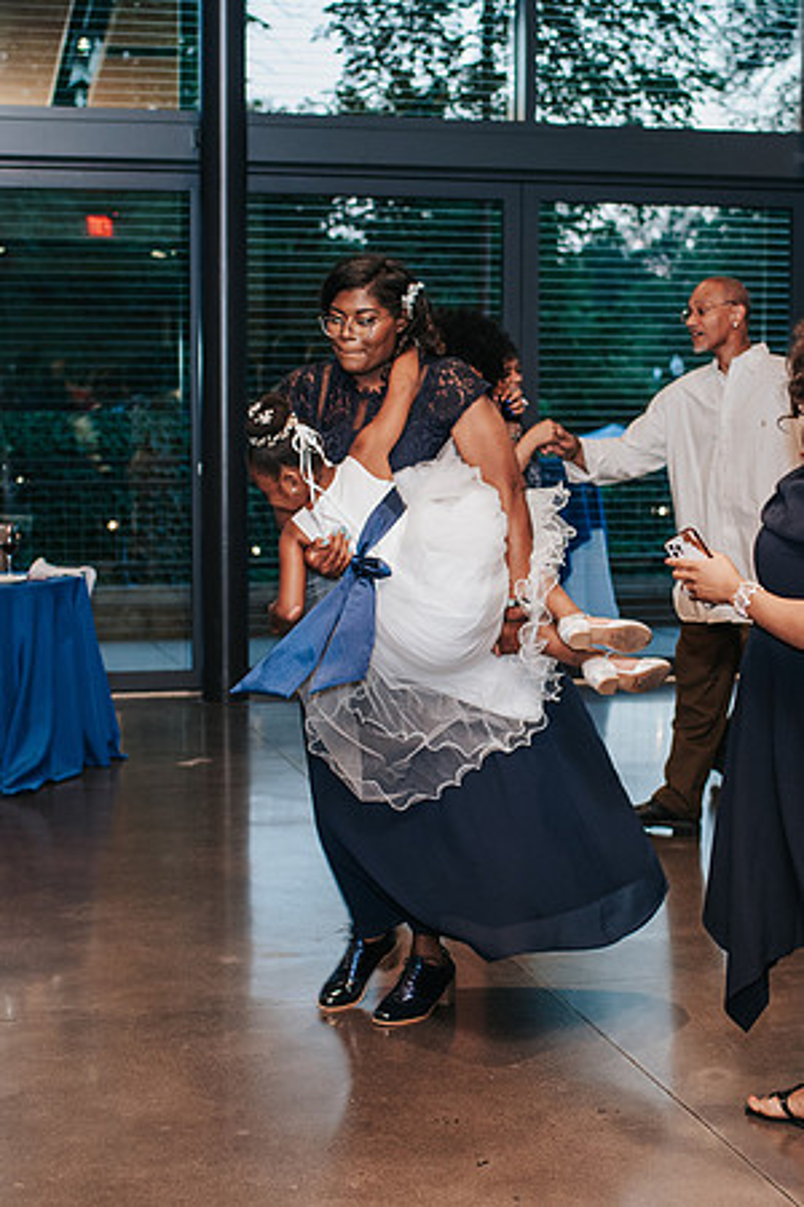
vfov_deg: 29.9
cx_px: 501
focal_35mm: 67
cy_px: 596
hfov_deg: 20.2
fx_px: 2257
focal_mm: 35
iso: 1000
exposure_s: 1/160
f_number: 2.8
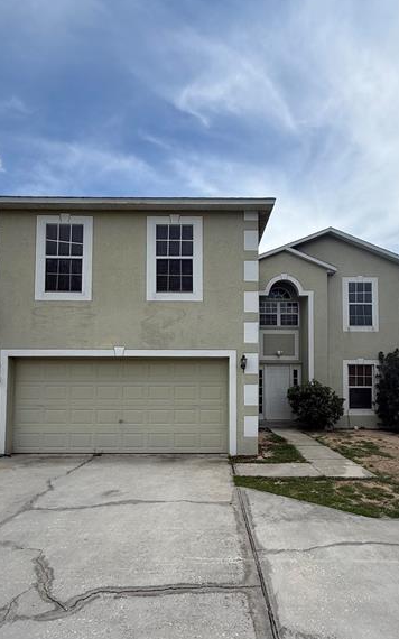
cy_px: 369
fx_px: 348
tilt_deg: +2.4
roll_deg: -1.2
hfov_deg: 59.6
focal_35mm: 20
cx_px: 210
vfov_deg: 84.5
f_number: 2.2
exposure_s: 1/2611
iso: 50
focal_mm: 2.22
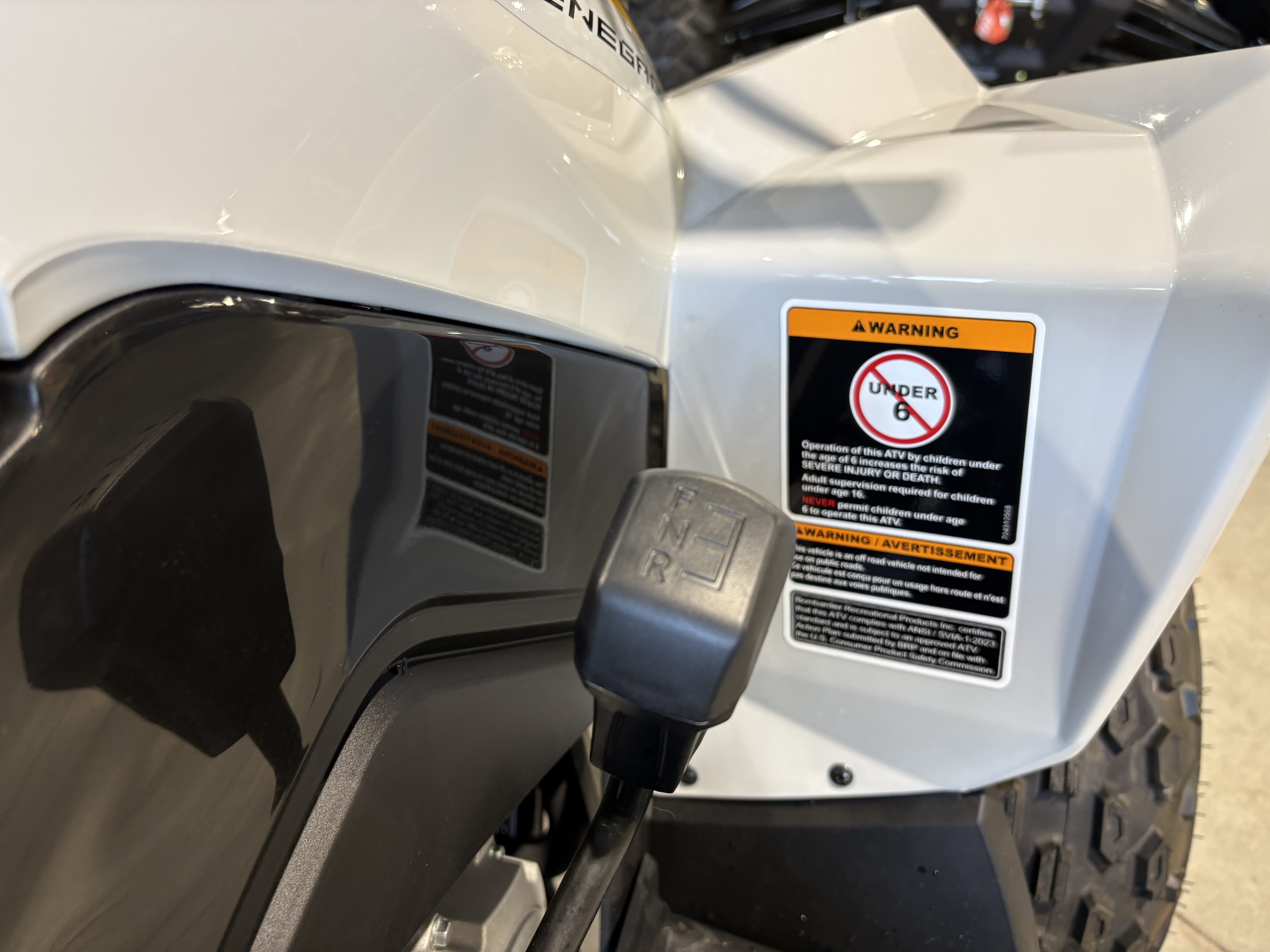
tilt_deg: -29.4
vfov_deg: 53.1
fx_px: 954
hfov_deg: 67.3
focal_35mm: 26
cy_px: 476
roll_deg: -1.2
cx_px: 635
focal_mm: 5.96
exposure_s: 1/60
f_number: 1.6
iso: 100
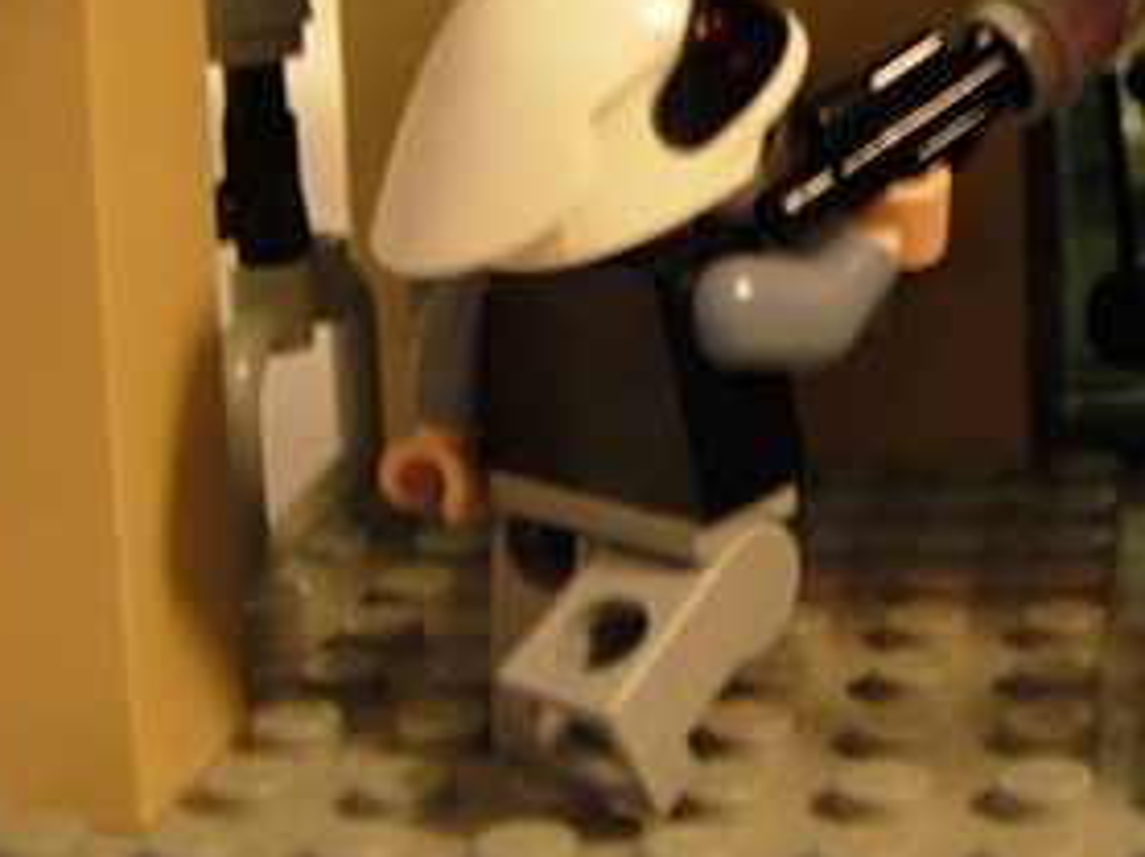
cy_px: -91
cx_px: 1215
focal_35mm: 83
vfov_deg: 17.2
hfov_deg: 22.4
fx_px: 2743
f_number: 2.7
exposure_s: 1/4
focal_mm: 7.5
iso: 163
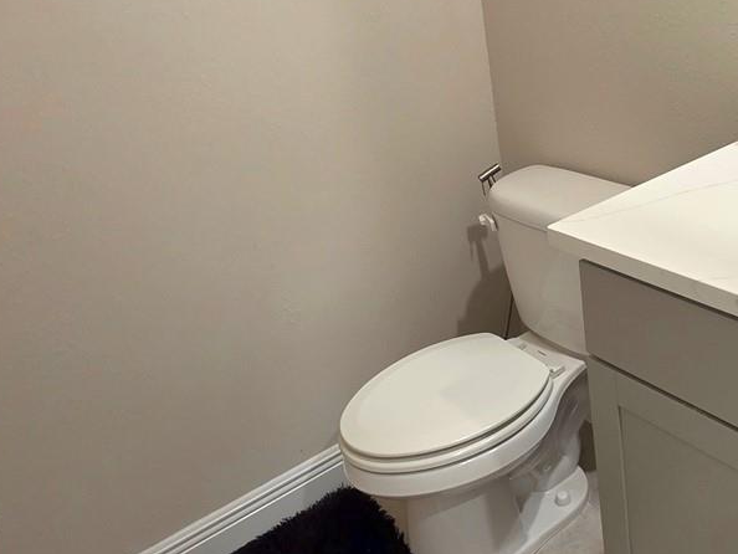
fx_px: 746
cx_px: 519
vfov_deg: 40.3
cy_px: 191
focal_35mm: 35
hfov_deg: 51.2
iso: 200
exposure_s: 1/60.2
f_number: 1.9
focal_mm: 2.2
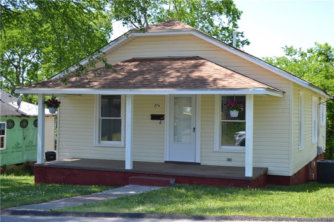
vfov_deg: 25.0
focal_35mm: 54
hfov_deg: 36.9
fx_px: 501
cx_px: 167
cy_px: 111
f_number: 6.3
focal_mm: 36
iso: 100
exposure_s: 1/160
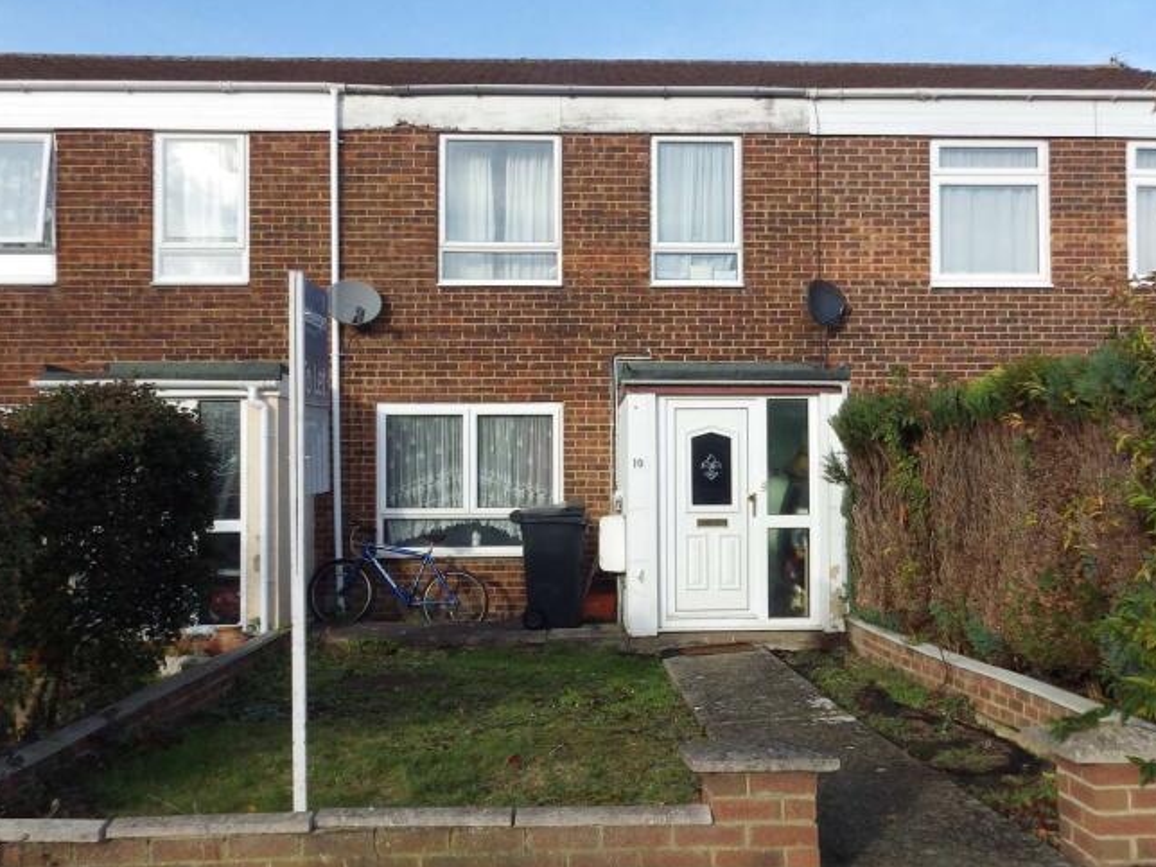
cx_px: 621
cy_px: 469
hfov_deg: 52.6
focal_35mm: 35
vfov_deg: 40.7
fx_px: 1169
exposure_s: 1/640
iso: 100
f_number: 3.1
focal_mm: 4
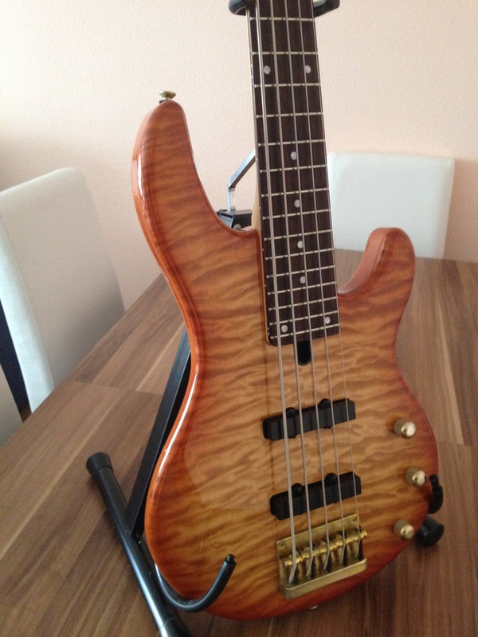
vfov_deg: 52.6
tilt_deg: -27.8
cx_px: 239
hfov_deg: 40.7
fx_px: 644
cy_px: 318
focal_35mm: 35
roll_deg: -1.9
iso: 320
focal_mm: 4.28
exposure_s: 1/15
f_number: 2.4
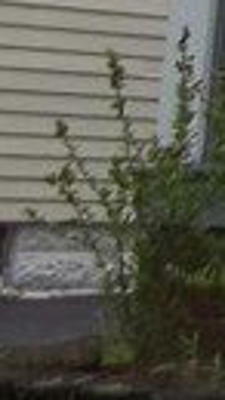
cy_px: -480
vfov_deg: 7.5
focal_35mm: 274
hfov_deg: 4.0
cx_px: 1125
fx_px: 2910
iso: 64
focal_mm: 5.7
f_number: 2.9
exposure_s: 1/400
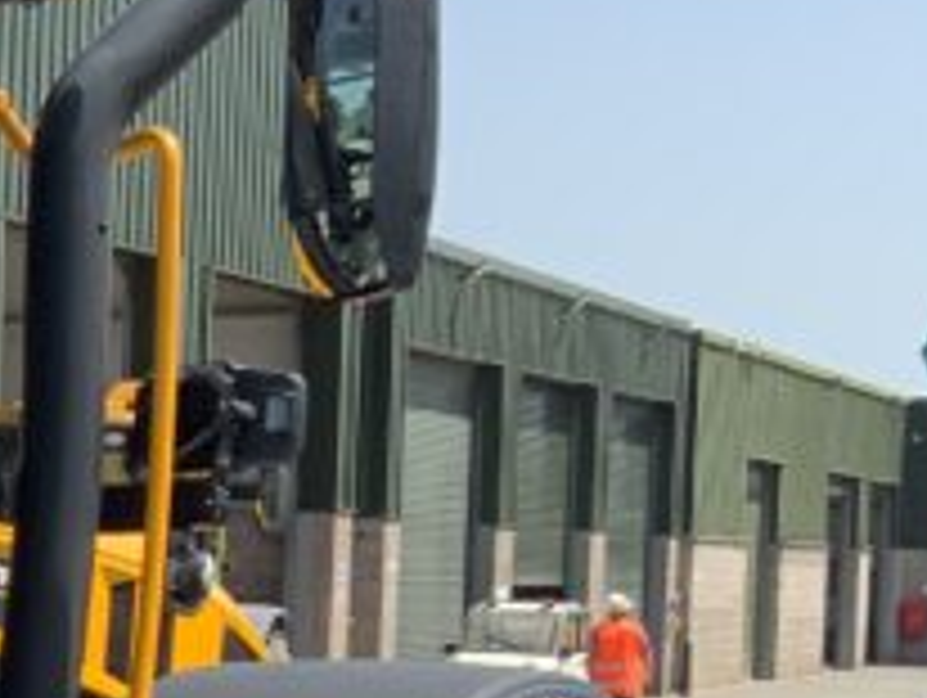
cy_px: 941
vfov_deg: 10.1
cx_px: -598
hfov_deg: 12.7
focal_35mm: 144
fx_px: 3861
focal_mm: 3
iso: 16
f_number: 1.8
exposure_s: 1/1195
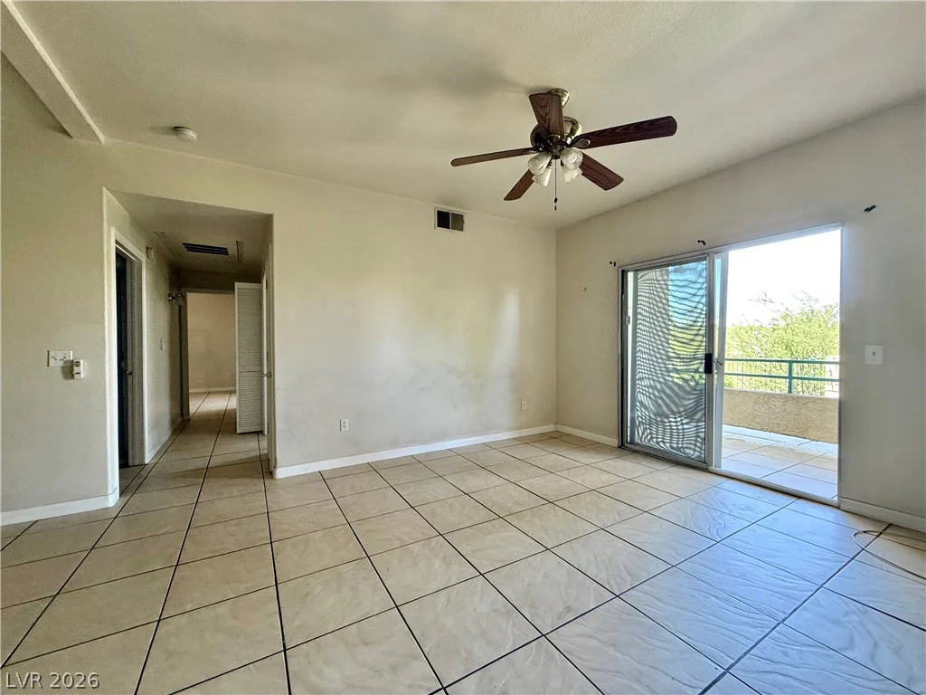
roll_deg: +0.4
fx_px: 375
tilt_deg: -0.1
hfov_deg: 102.1
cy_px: 348
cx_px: 463
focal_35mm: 14
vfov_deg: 85.7
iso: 200
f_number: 2.2
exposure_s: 1/99
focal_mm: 2.22
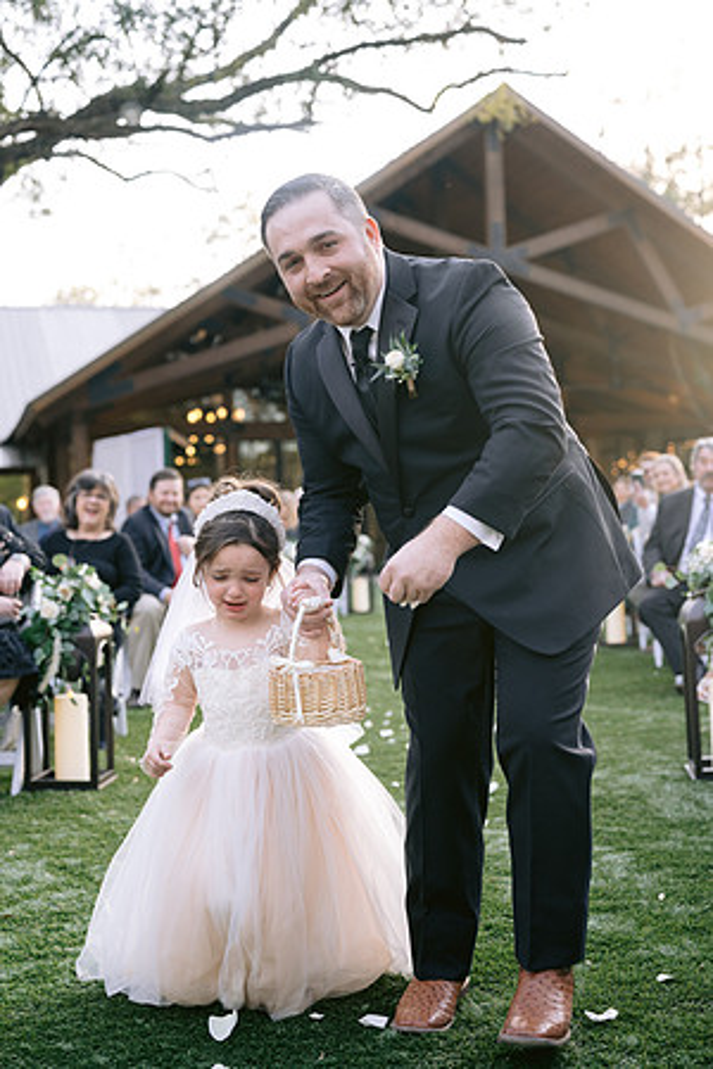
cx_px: 356
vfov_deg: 39.6
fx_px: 1485
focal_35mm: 50
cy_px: 534
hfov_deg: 27.0
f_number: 3.2
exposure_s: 1/250
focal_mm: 50
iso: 400
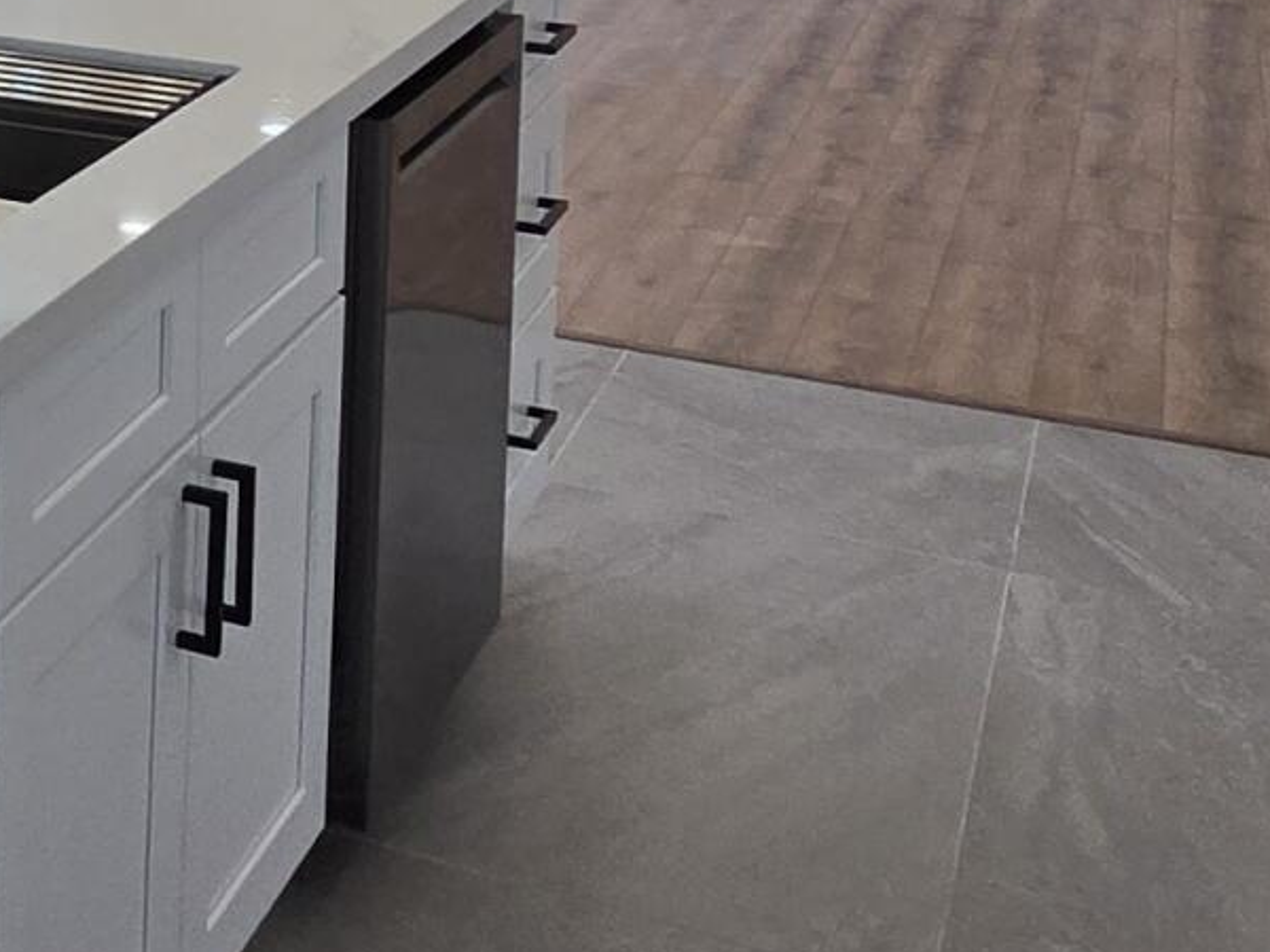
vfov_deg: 21.0
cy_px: -193
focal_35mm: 65
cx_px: -510
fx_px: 2385
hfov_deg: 24.7
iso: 100
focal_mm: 2.2
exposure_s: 1/500
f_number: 2.2
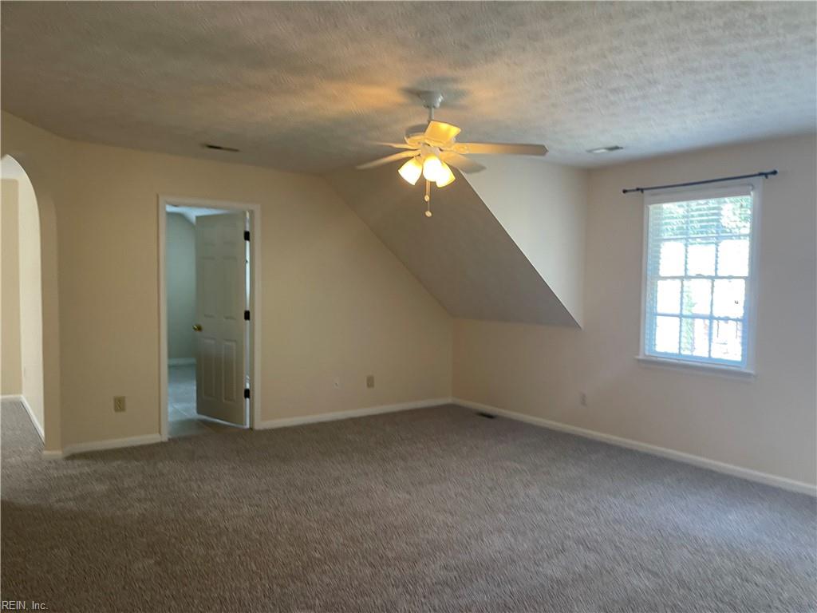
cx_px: 408
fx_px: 614
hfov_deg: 67.3
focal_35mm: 26
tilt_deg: -6.2
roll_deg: -1.1
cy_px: 306
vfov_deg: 53.1
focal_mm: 5.1
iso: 125
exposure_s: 1/60
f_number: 1.6
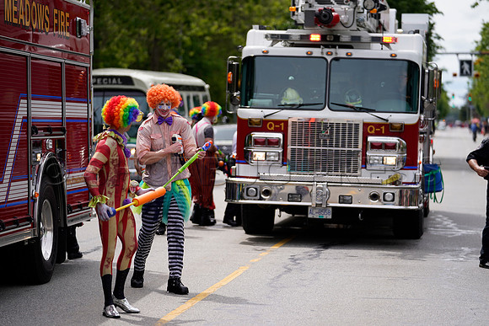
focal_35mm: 125
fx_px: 1698
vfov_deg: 11.0
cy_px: 163
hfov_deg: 16.4
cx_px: 244
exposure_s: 1/400
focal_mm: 125
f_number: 2.8
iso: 100
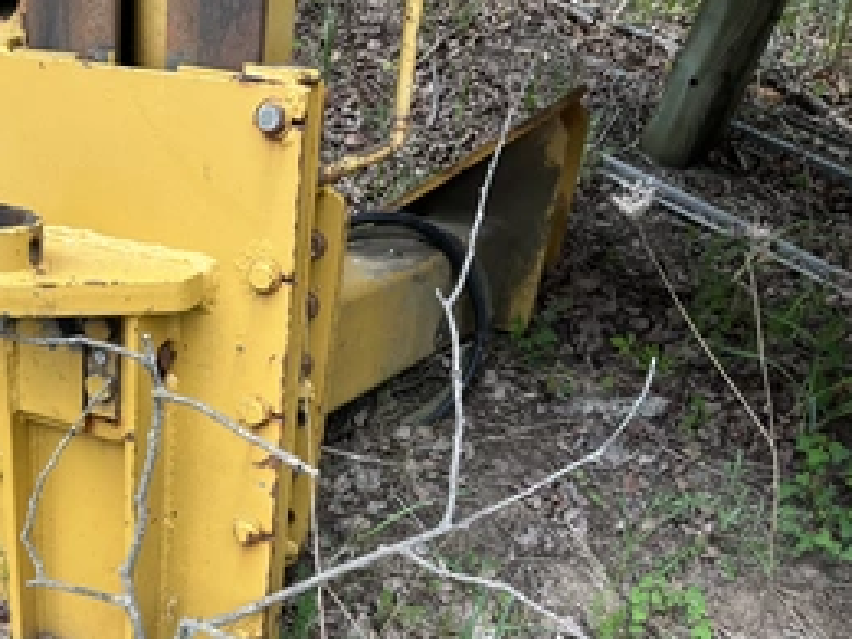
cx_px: 259
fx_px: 985
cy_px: 475
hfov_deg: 45.8
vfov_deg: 35.2
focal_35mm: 40
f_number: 1.6
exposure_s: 1/577
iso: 50
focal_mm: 5.1
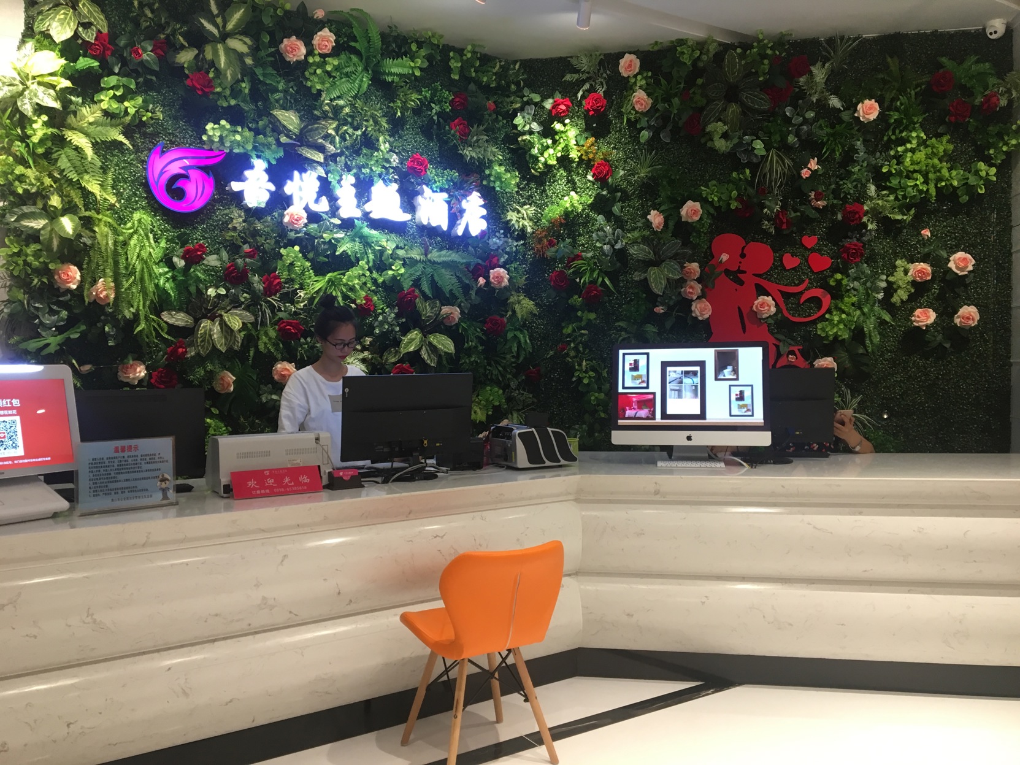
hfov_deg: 61.7
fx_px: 854
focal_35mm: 29
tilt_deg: -1.9
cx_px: 510
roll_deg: -0.5
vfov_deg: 48.2
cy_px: 382
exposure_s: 1/33
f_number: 2.2
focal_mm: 4.15
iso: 100
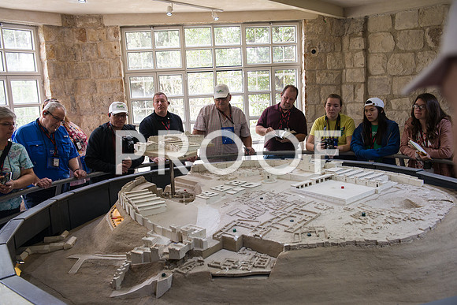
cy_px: 152
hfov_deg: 60.3
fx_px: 394
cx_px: 228
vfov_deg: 42.3
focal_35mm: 31
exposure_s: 1/80
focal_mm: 31
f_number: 3.5
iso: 400
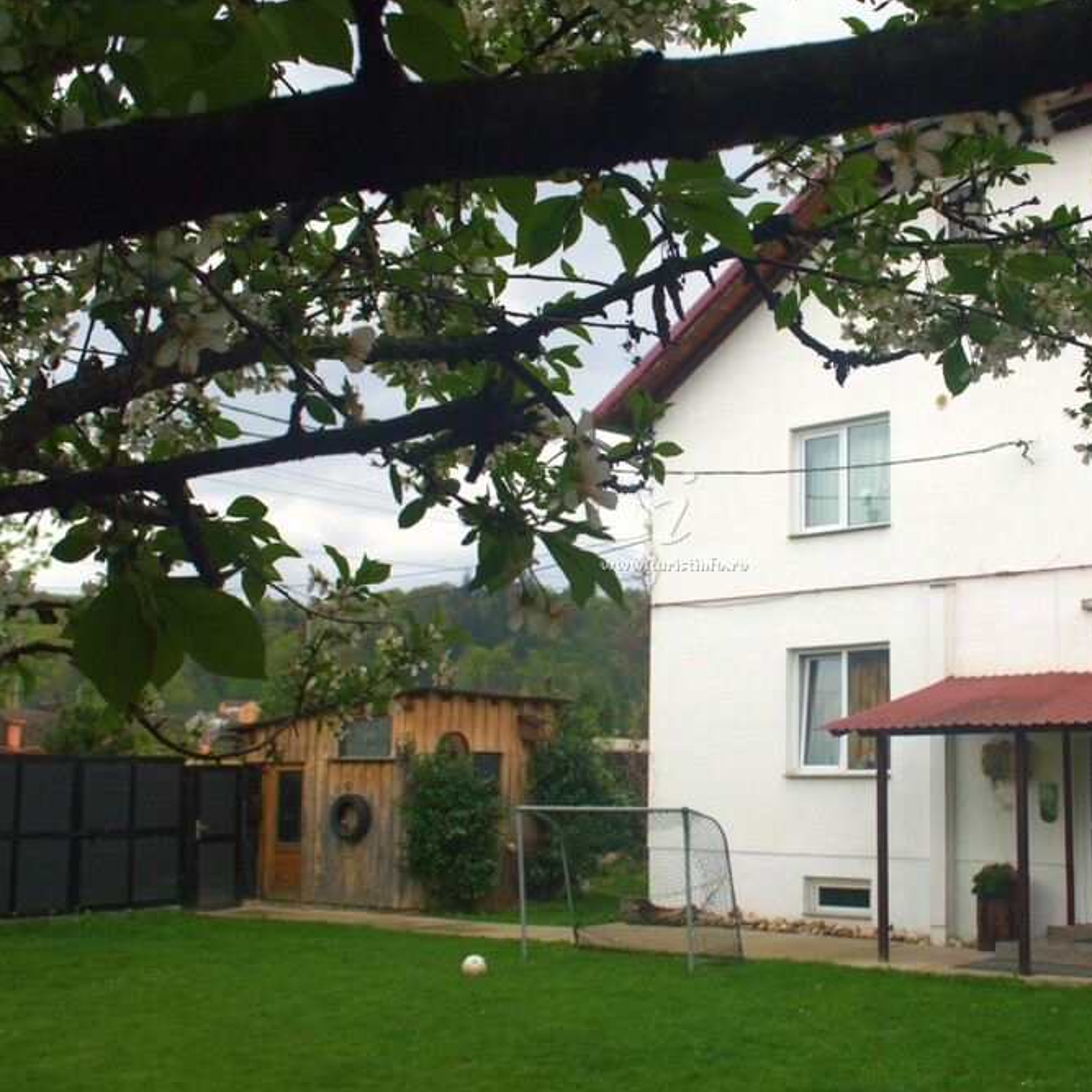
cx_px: 707
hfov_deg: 38.8
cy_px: 553
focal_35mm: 43
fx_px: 1535
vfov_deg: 39.2
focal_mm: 22
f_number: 9
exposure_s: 1/80
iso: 400
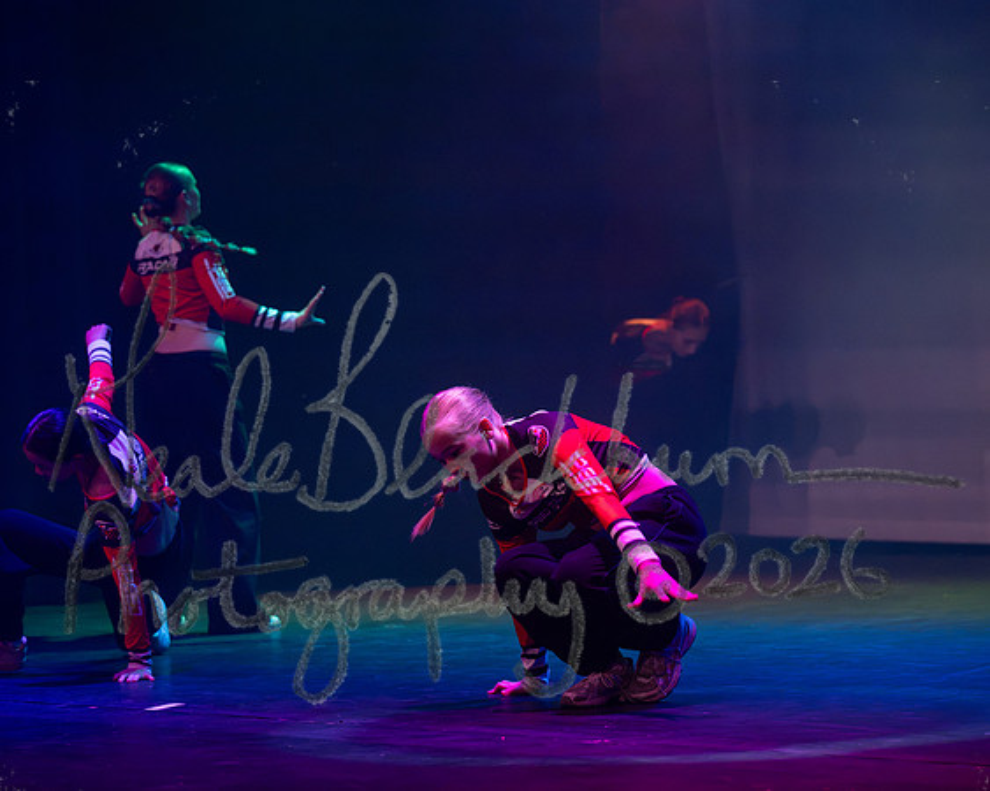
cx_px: 428
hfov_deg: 15.5
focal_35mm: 124
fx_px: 3630
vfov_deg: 12.4
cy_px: 396
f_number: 4
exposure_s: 1/500
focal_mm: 110
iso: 5000
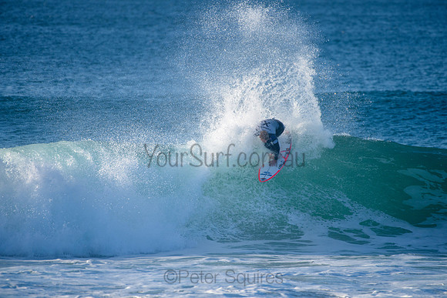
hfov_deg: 3.8
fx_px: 6702
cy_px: 142
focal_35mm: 540
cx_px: 224
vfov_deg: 2.5
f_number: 5.6
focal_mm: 500
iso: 450
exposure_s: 1/2000
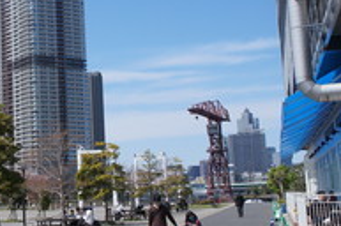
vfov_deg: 17.6
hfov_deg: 25.2
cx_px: 7
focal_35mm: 77
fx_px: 728
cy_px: 57
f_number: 8
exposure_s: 1/640
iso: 200
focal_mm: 22
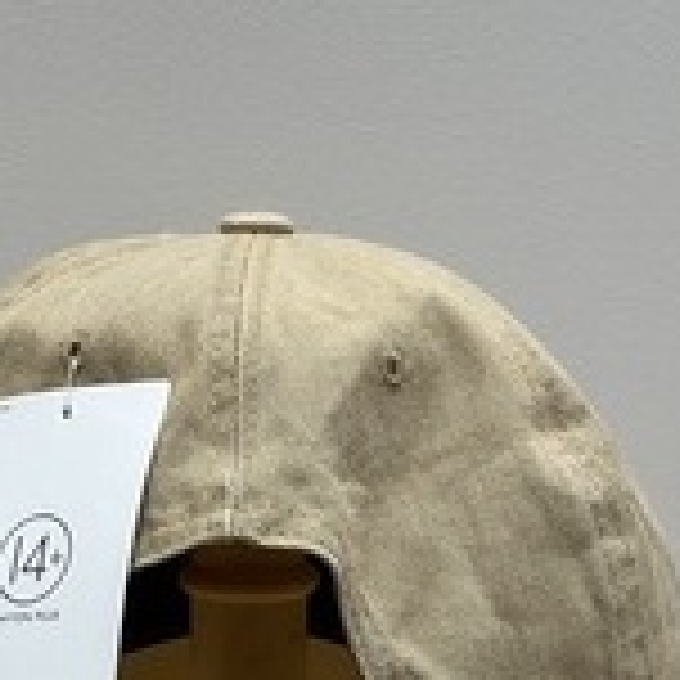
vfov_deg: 19.5
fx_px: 1889
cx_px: 252
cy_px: 768
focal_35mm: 85
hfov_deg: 20.4
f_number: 1.8
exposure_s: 1/120
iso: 50
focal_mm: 3
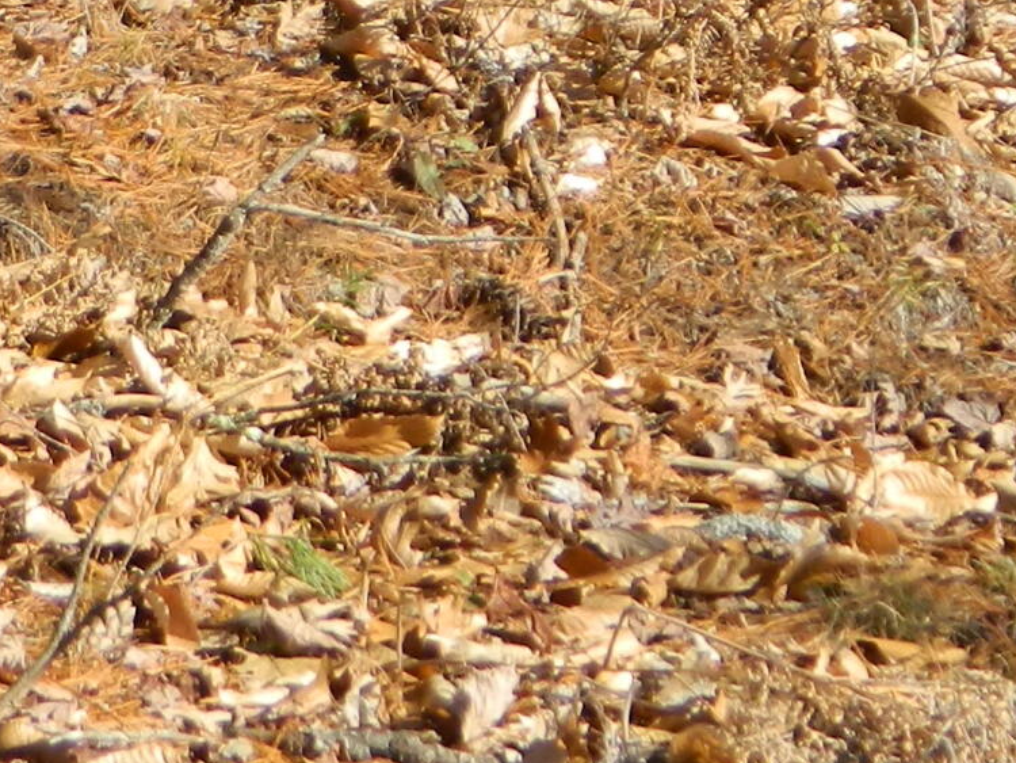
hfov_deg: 12.0
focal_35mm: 164
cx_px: 699
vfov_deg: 8.7
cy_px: -548
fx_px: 4815
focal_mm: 7.3
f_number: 3.5
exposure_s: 1/400
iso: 80
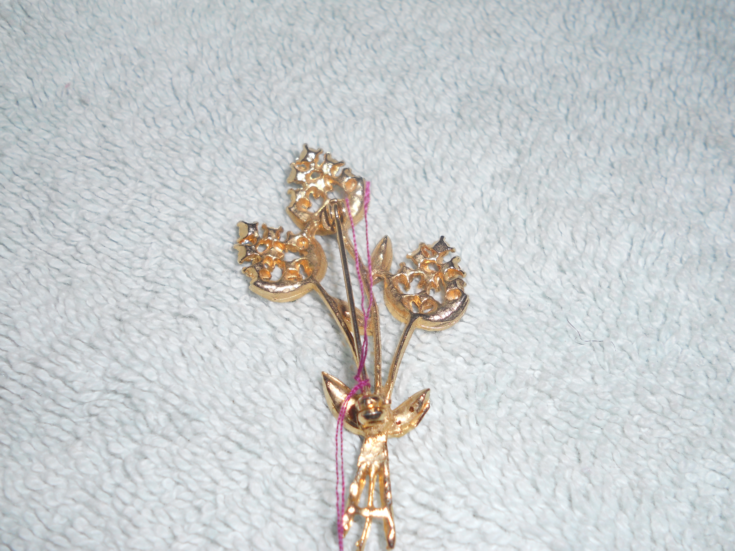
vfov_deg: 44.2
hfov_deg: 56.8
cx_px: 368
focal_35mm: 32
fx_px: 679
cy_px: 276
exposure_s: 1/25
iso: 80
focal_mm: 5.8
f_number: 8.8
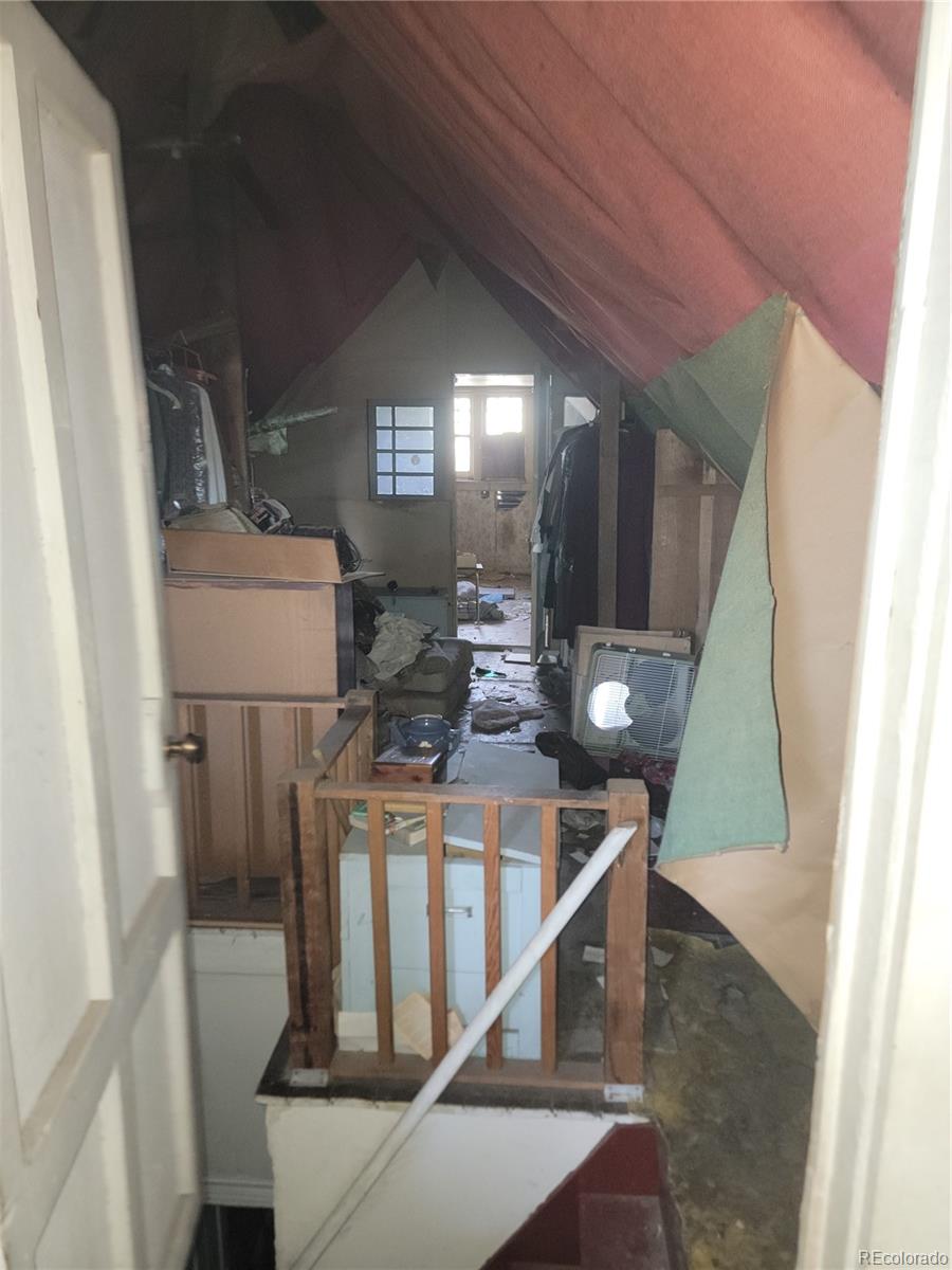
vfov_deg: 71.6
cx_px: 476
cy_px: 635
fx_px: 880
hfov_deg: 56.8
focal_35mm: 24
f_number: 1.8
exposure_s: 1/9.99
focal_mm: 6.7
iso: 200
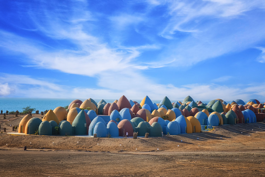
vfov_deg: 18.7
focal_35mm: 73
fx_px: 537
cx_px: 132
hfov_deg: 27.7
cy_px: 88
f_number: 4.5
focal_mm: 48.4
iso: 200
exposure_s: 1/1600
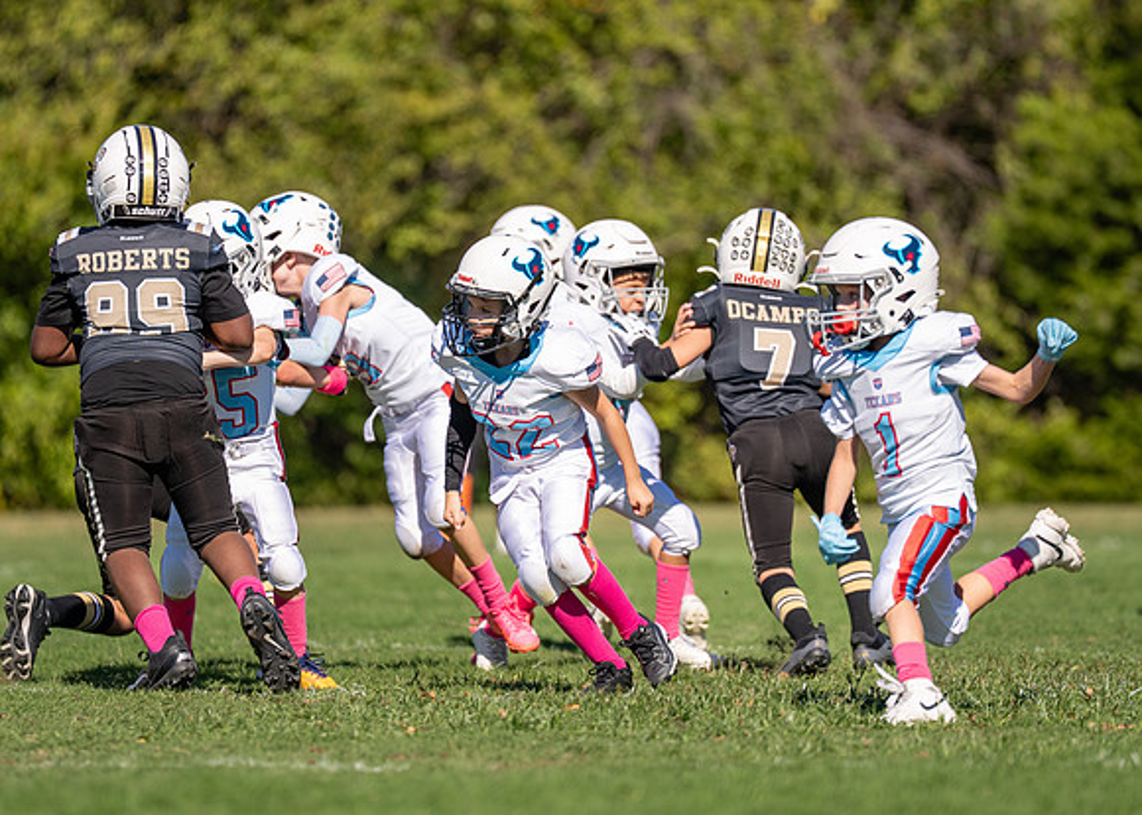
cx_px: 553
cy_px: 361
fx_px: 10516
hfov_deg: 6.2
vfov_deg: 4.4
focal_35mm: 324
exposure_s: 1/2500
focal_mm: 200
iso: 100
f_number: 2.8
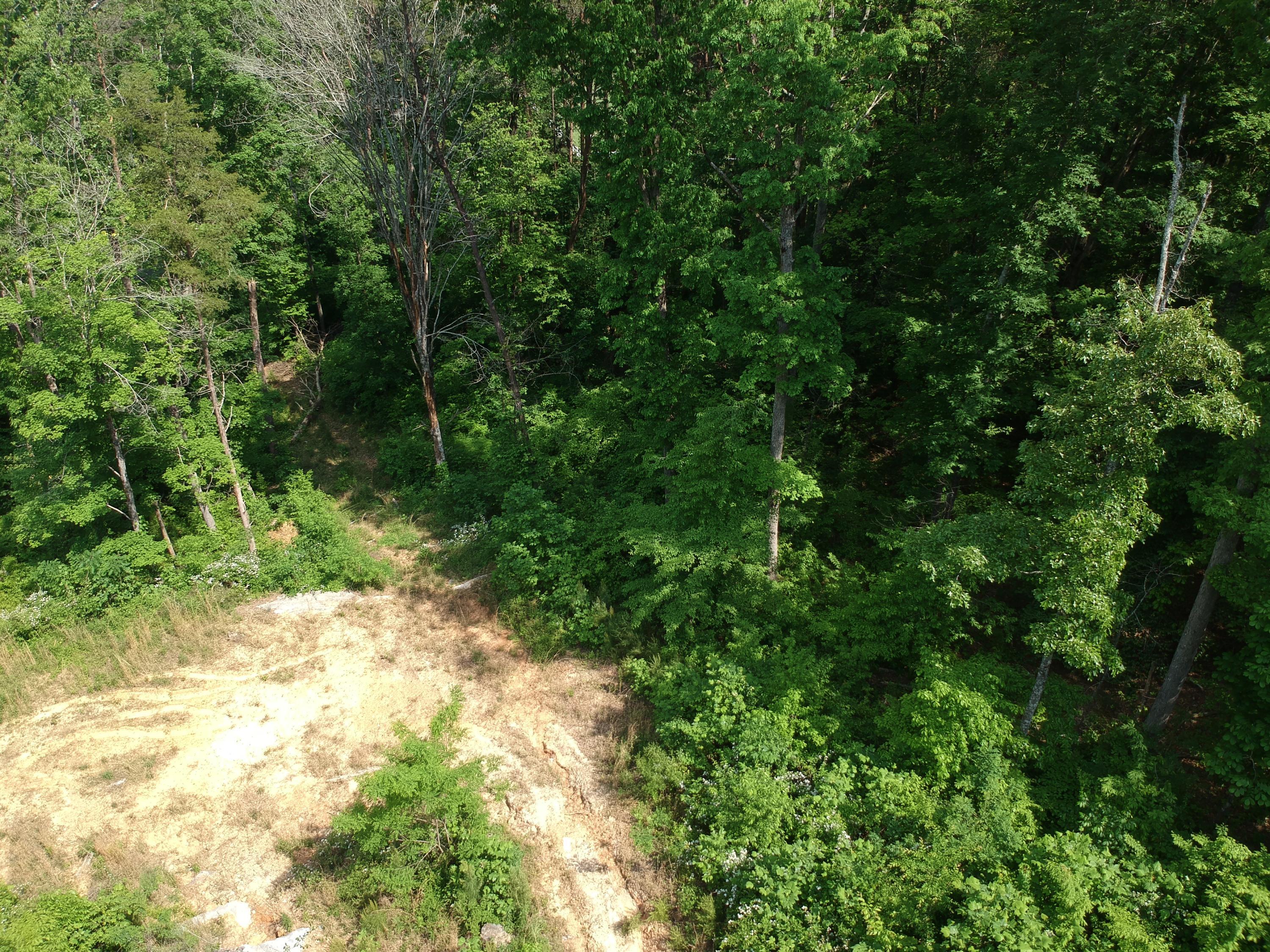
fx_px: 917
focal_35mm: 25
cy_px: 476
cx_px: 635
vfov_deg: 54.9
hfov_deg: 69.4
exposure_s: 1/500
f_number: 2.6
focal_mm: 4.49
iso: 100
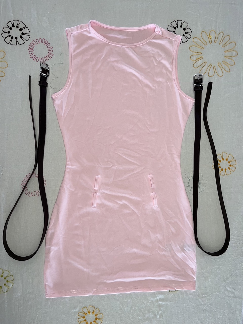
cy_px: 162
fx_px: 243
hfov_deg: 53.1
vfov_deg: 67.3
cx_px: 122
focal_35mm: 26
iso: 32
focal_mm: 5.1
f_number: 1.6
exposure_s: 1/317
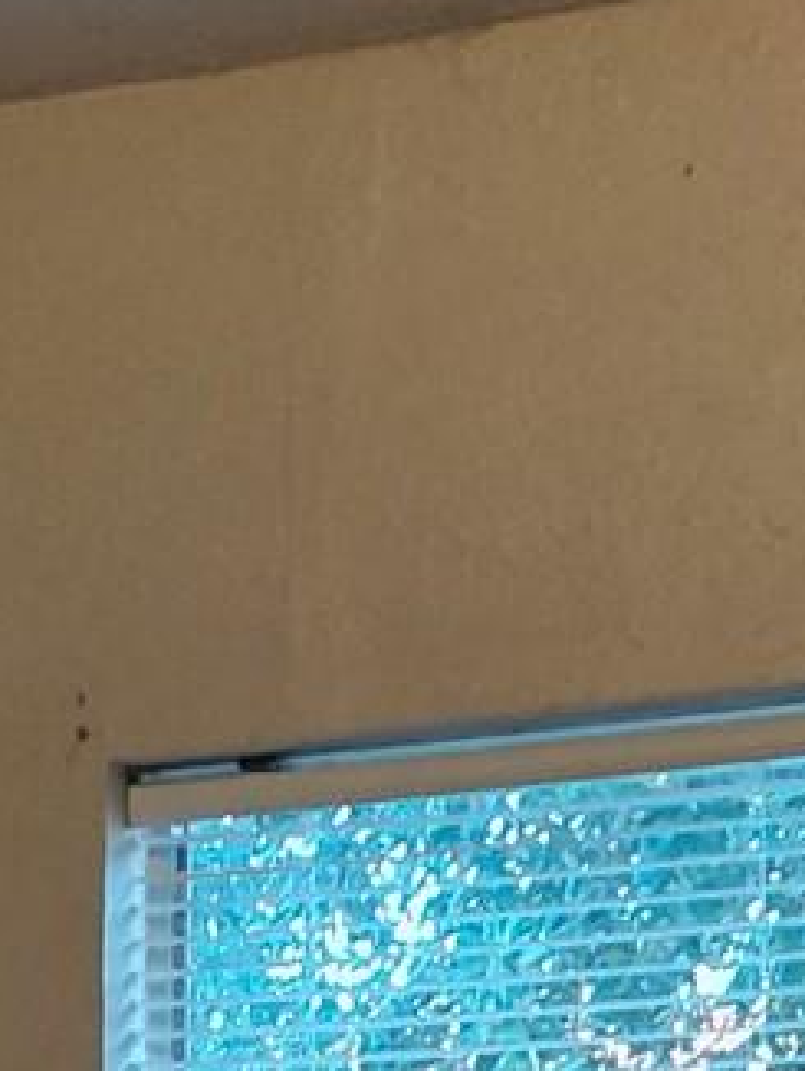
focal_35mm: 157
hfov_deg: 9.2
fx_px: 4862
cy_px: 2103
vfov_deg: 11.4
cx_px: -434
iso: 250
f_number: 1.8
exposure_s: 1/120
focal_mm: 4.69
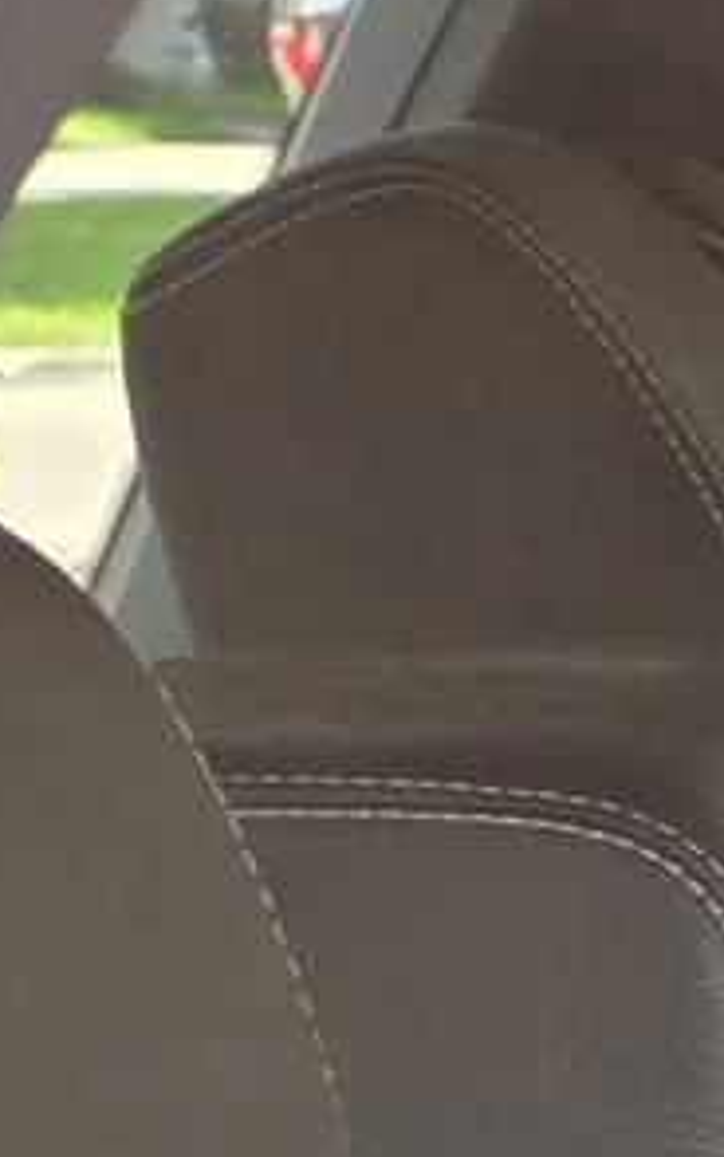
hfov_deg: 6.6
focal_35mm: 159
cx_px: 2931
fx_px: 5015
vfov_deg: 11.4
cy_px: 2550
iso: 80
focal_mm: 5.4
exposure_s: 1/180
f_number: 1.8
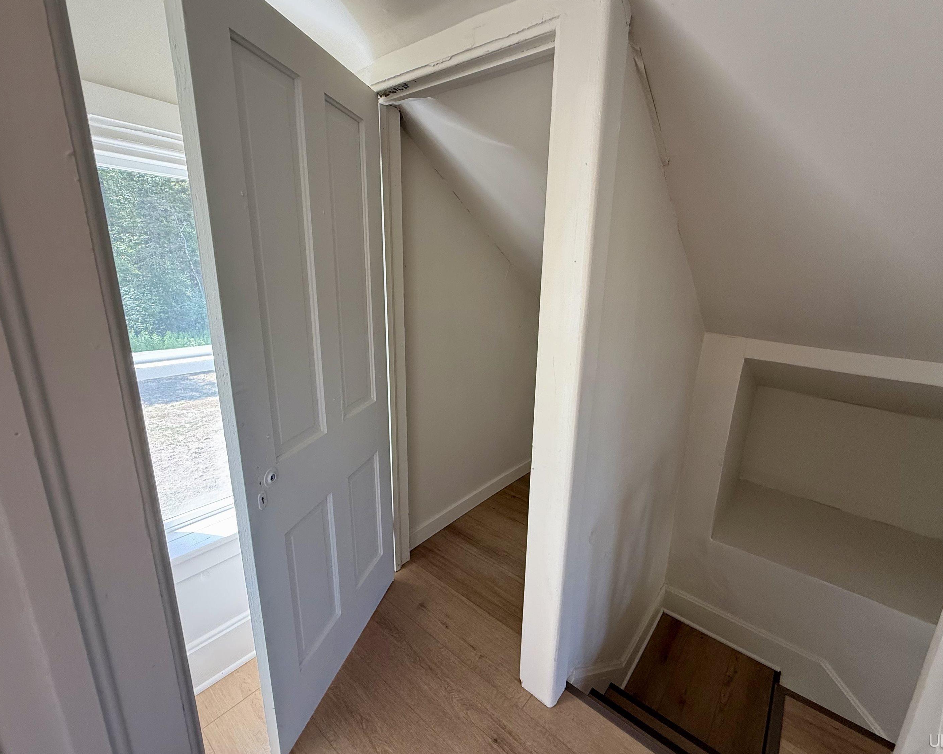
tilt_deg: -13.9
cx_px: 505
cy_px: 369
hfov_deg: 96.6
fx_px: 419
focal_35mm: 15
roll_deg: -2.7
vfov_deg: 84.0
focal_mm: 2.22
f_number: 2.2
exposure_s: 1/99
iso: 200
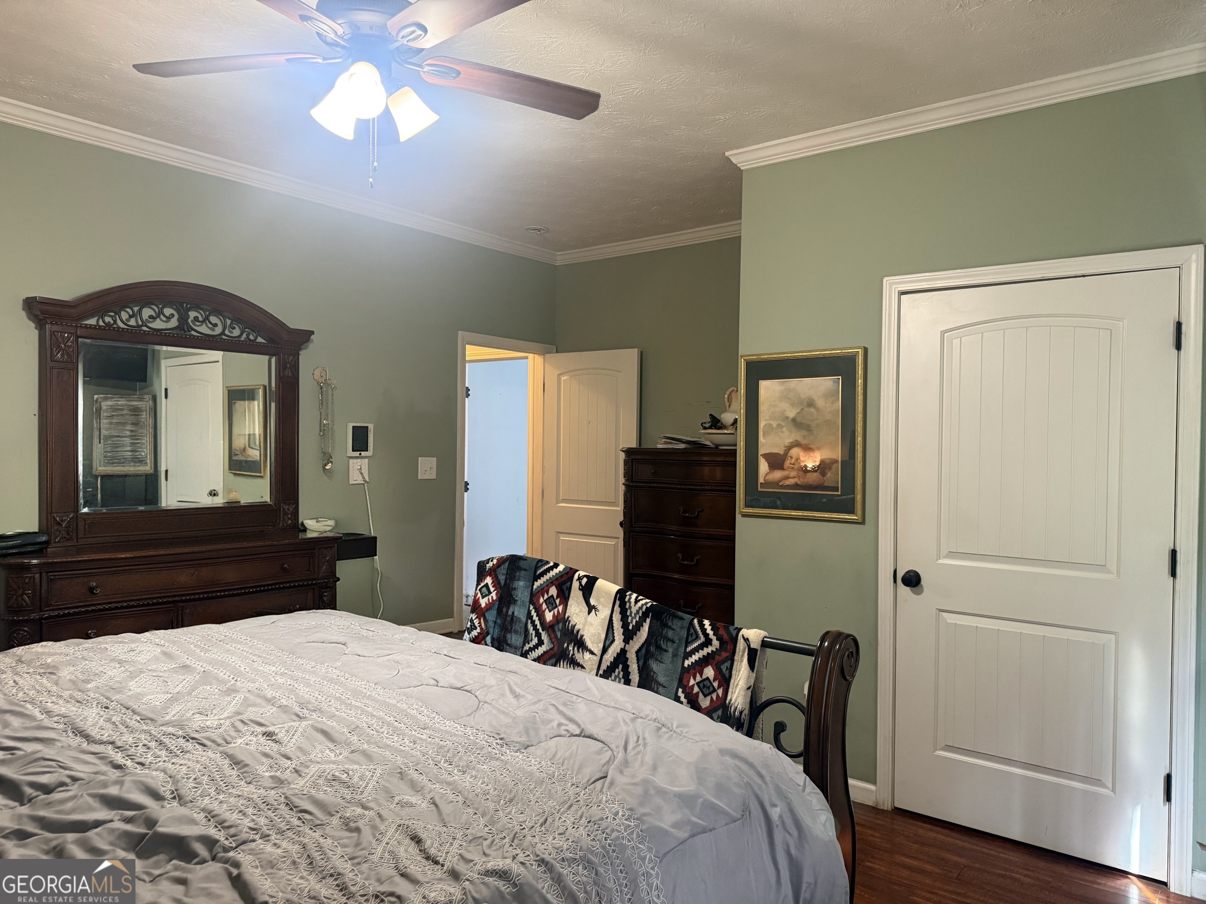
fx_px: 836
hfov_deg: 71.6
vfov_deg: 56.8
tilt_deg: +0.1
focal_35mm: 24
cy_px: 452
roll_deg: +0.1
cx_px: 603
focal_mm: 6.76
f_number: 1.78
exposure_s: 1/60
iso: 500
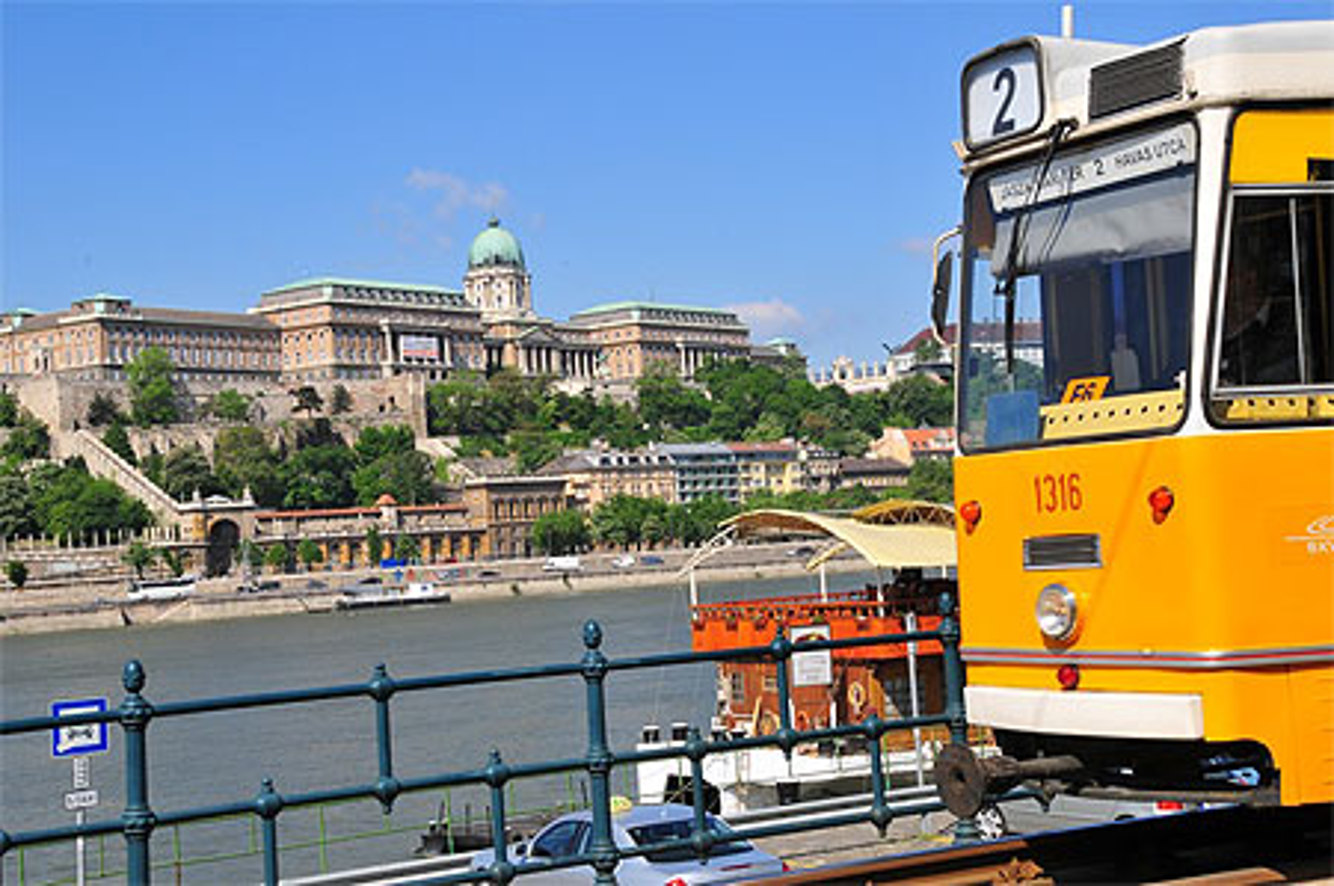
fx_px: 2110
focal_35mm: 57
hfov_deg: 35.1
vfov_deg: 23.7
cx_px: 667
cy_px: 443
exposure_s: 1/60
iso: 200
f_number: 27
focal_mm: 38
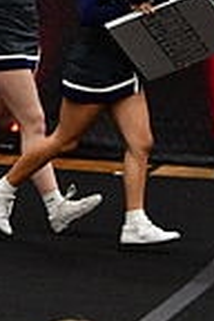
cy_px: -41
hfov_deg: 2.6
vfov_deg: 4.0
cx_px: -397
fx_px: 4636
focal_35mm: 520
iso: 4000
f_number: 4
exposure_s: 1/500
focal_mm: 86
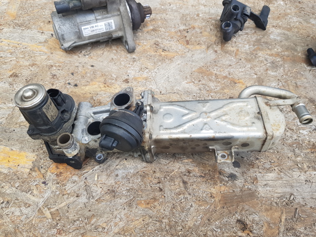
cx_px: 158
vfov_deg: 53.0
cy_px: 118
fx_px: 237
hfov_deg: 67.3
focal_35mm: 26
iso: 40
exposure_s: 1/214
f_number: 1.7
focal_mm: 4.2
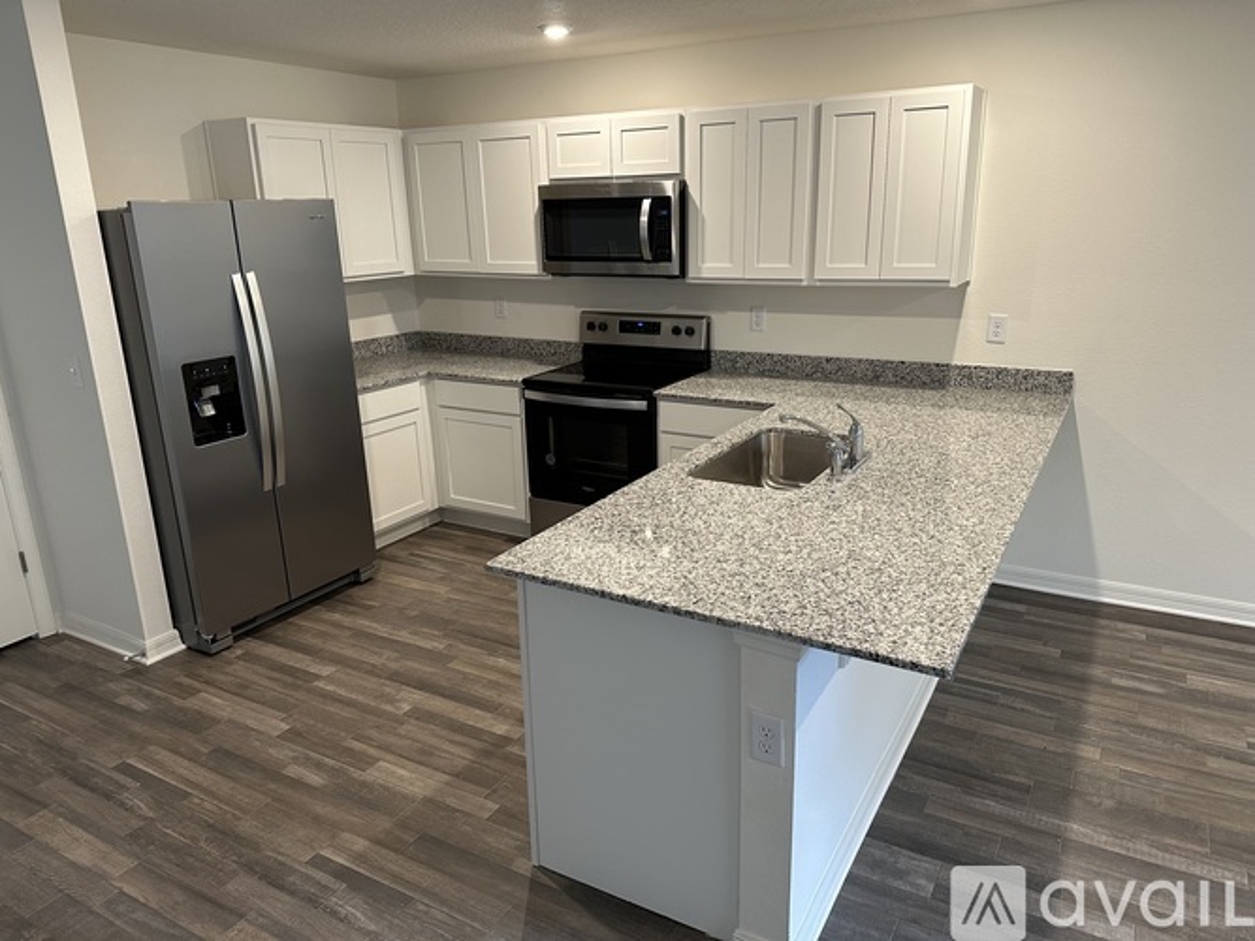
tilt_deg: -16.0
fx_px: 870
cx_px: 628
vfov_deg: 56.8
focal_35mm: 24
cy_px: 470
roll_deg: +1.9
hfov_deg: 71.6
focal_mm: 6.86
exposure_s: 1/60
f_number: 1.78
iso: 200
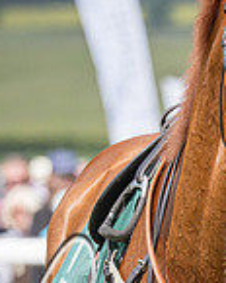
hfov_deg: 1.9
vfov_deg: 2.4
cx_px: 381
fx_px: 6764
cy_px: 250
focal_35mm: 809
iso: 400
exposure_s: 1/2500
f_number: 5
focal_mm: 185
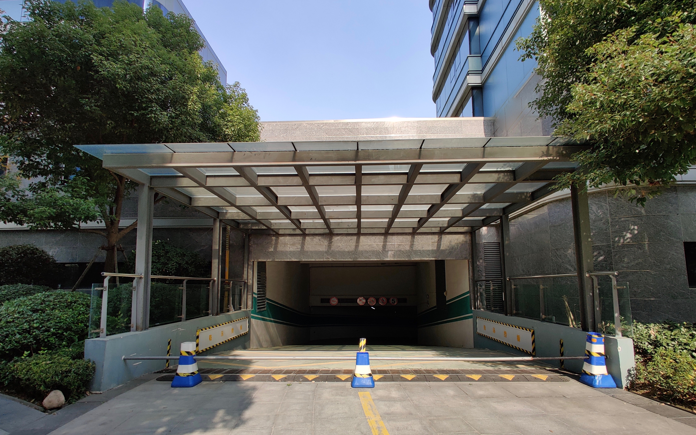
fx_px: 266
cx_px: 344
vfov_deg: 78.4
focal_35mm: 14
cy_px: 240
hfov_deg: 105.3
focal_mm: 2.25
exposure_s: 1/532
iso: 100
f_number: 2.2
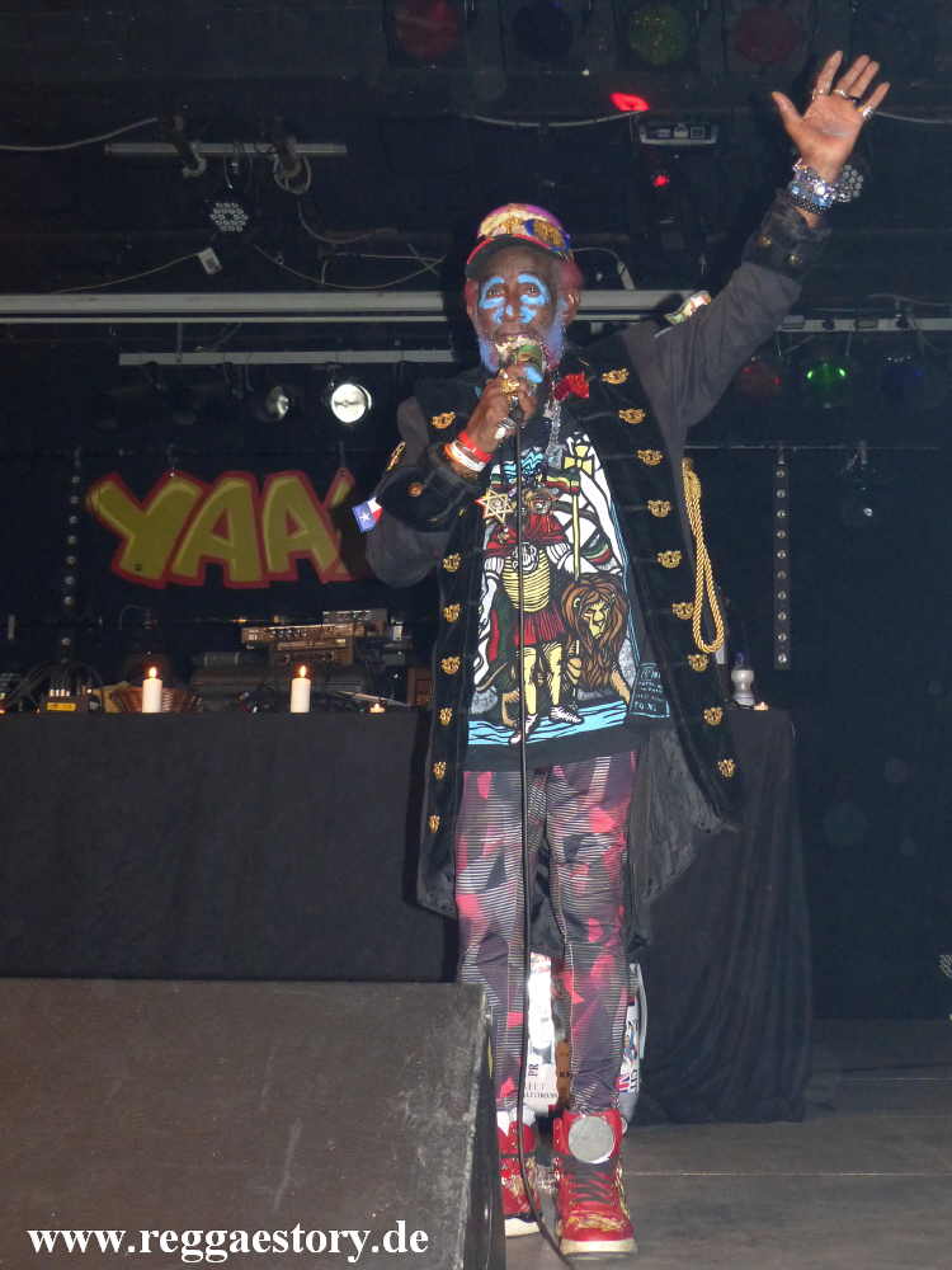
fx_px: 1430
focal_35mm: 39
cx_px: 476
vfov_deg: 47.9
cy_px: 635
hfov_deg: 36.8
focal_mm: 7
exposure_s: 1/60
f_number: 2.8
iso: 400
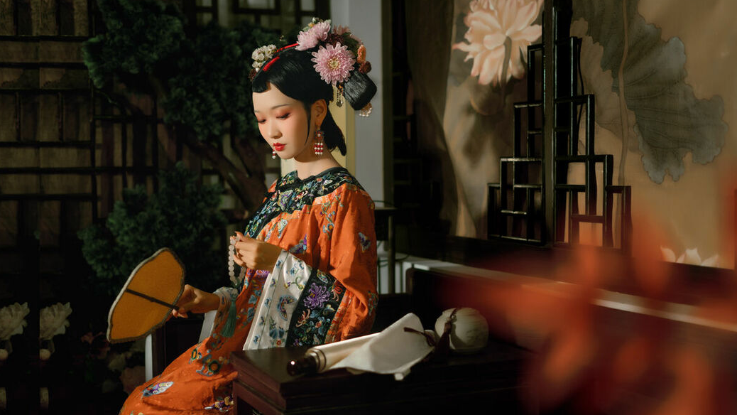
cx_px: 370
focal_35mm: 53
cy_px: 221
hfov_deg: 39.2
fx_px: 1036
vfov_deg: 22.6
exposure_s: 1/160
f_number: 2
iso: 100
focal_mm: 50
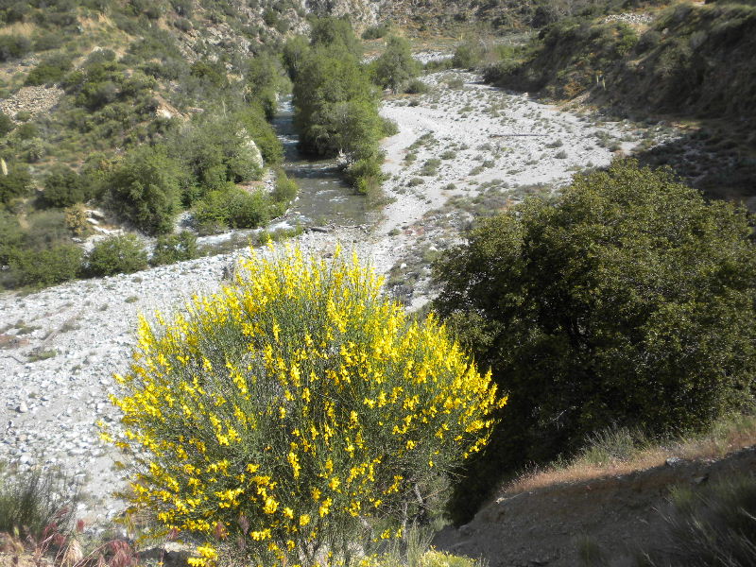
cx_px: 378
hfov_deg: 50.1
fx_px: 808
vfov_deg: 38.7
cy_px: 284
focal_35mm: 37
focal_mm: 6.6
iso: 64
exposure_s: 1/430
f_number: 3.5
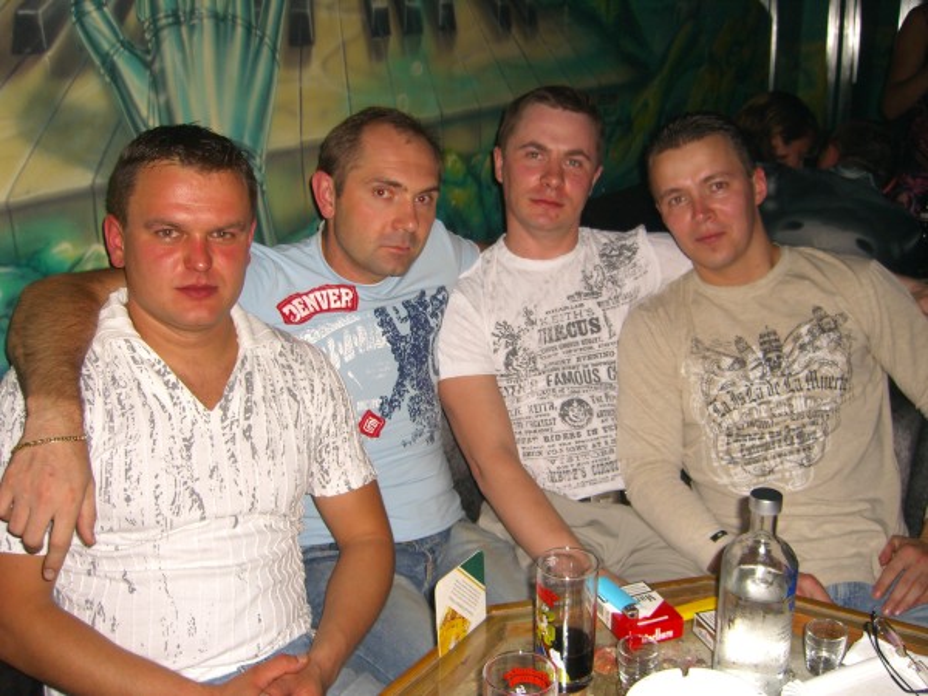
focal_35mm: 38
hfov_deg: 49.0
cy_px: 348
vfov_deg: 37.7
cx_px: 464
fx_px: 1019
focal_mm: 7.9
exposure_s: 1/60
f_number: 2.8
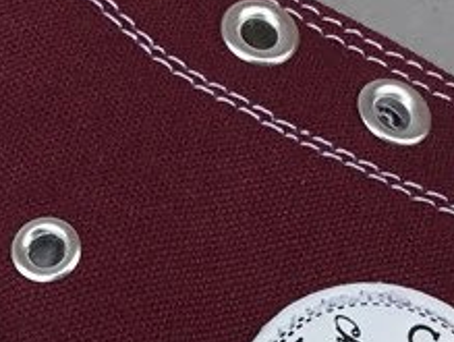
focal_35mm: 113
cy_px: 290
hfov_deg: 17.2
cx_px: 91
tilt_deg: -59.6
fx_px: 1484
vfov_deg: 13.1
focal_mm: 3.3
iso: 25
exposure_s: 1/532
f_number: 2.4
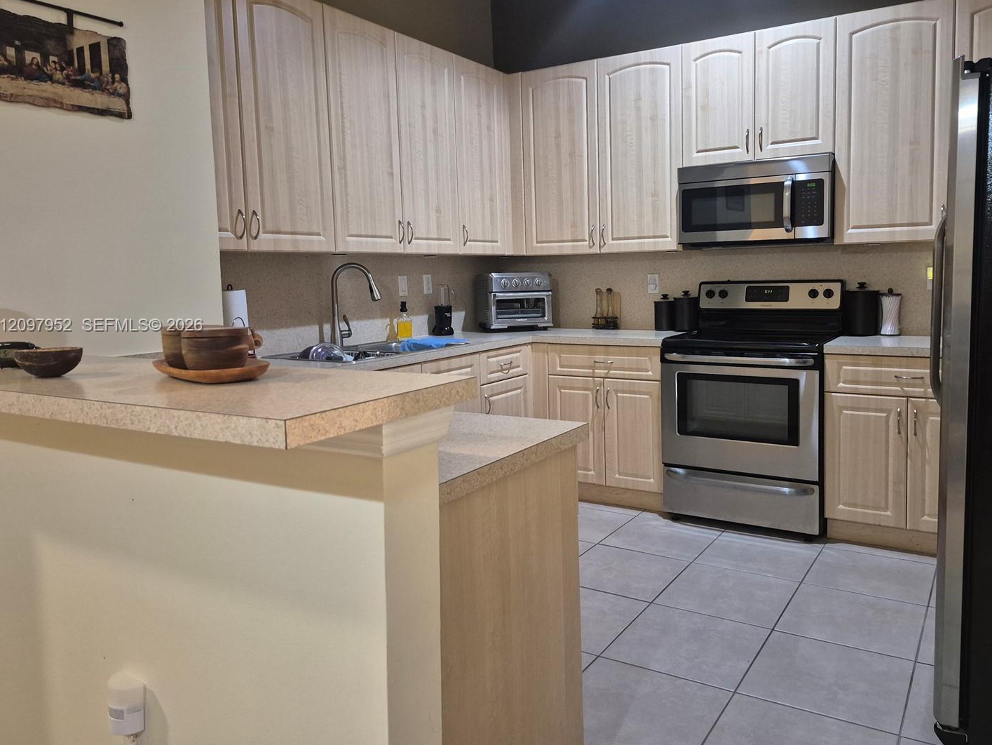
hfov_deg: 67.1
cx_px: 545
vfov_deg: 52.9
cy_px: 326
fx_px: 745
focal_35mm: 26
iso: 800
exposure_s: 1/60
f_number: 1.8
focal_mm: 5.4
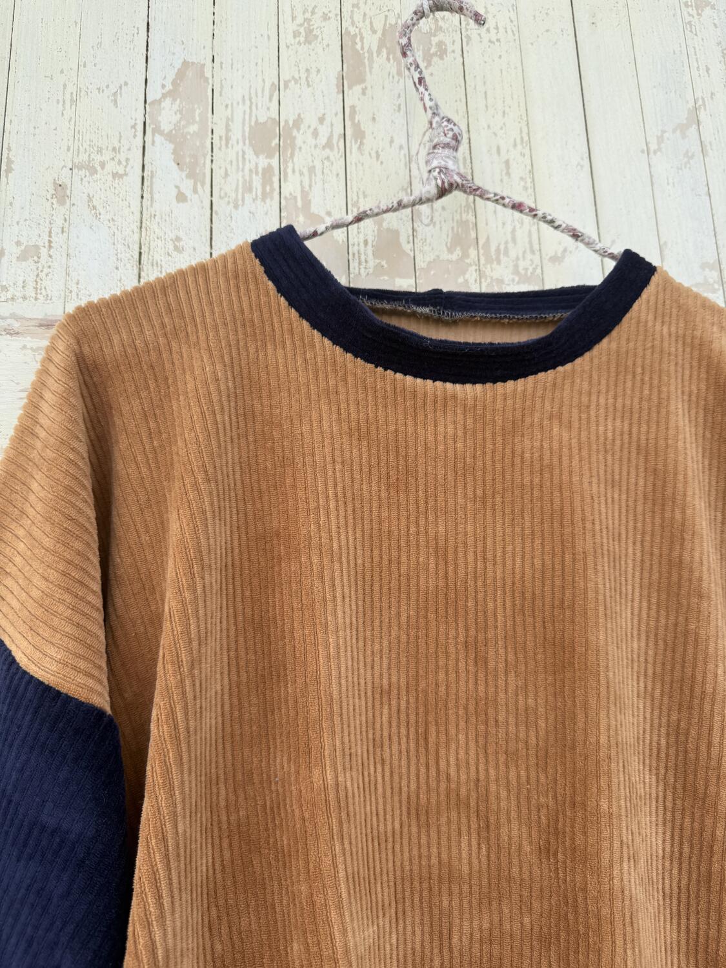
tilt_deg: +3.3
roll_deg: +1.8
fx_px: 671
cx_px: 363
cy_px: 484
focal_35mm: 24
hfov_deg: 56.8
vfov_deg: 71.6
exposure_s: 1/708
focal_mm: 6.76
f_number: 1.78
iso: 80
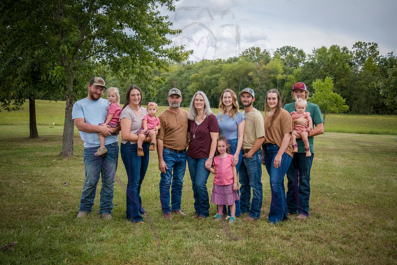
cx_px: 198
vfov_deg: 35.1
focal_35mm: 38
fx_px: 419
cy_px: 132
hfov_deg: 50.7
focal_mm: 38
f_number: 6.3
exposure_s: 1/500
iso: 400
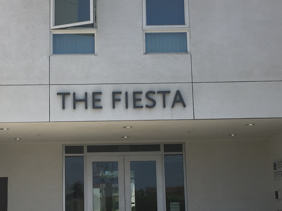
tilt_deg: +11.2
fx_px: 497
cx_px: 120
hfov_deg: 31.6
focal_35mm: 61
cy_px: 130
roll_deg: +0.7
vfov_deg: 24.0
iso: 25
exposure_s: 1/1972
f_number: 2.2
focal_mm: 4.15
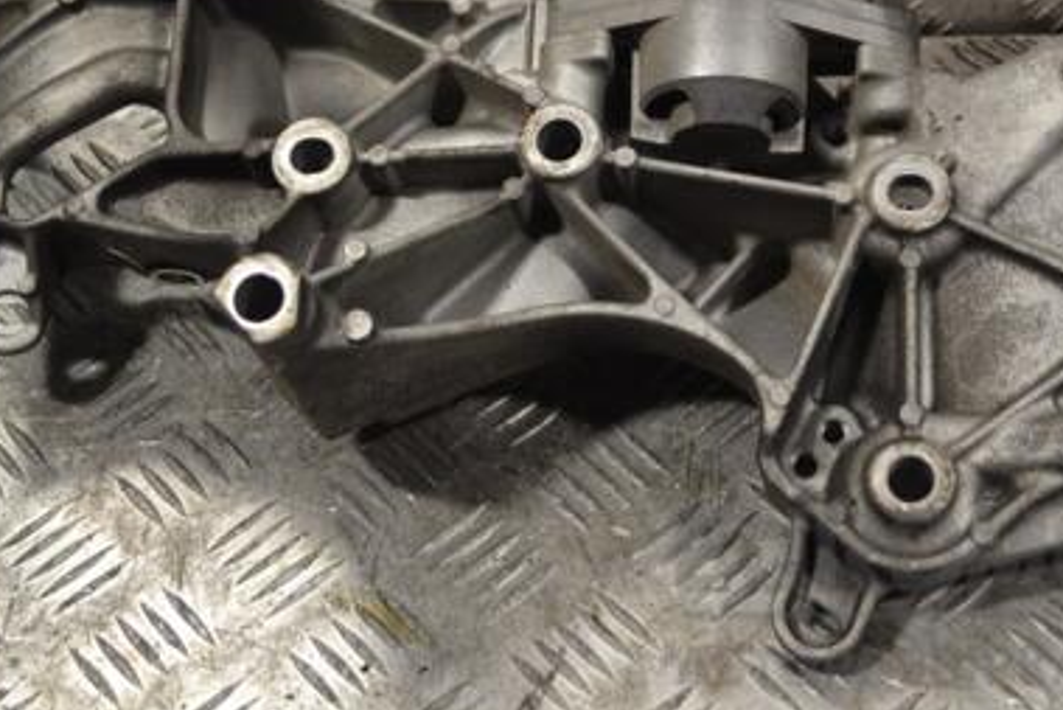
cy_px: 177
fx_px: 2245
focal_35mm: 76
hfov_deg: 26.6
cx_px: 623
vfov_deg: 17.9
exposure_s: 1/100
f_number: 5
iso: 400
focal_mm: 32
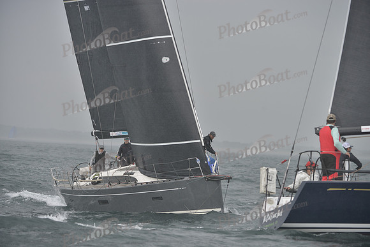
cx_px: 185
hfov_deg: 9.4
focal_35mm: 220
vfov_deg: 6.2
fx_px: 2262
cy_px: 124
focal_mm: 220
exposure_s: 1/800
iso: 280
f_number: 4.5
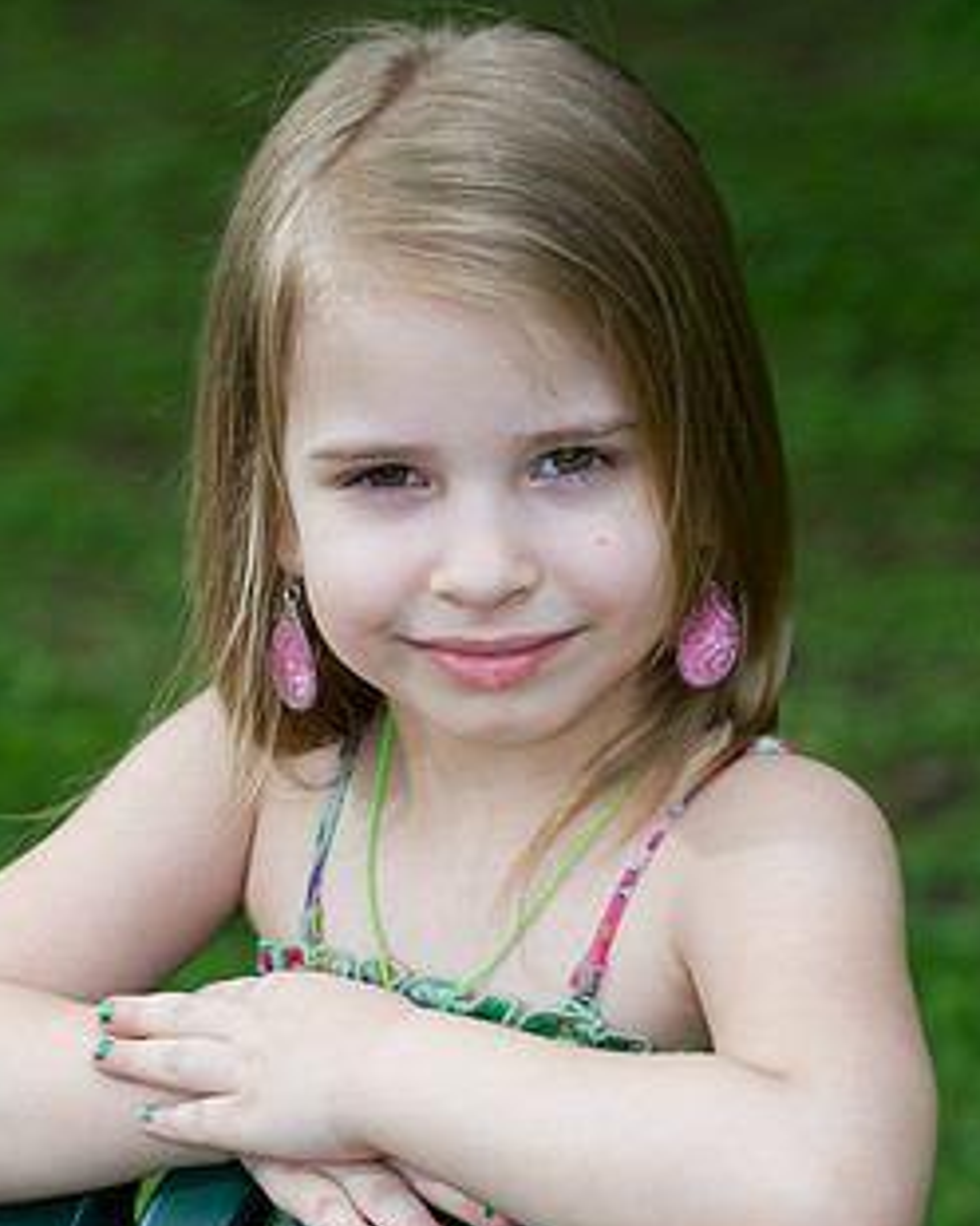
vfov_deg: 12.2
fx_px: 5728
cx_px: 452
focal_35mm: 158
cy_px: 680
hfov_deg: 9.8
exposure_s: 1/160
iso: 200
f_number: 5.6
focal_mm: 116
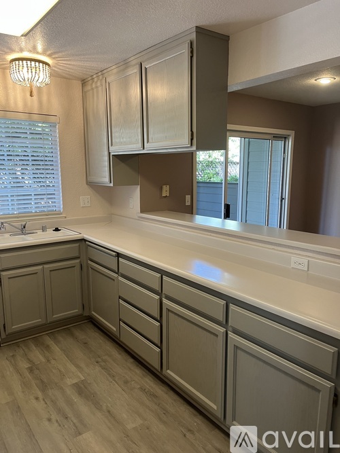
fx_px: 341
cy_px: 226
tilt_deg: -10.6
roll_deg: +0.6
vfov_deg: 67.3
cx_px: 170
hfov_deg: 53.0
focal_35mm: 26
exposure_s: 1/60
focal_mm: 5.1
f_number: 1.6
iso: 125
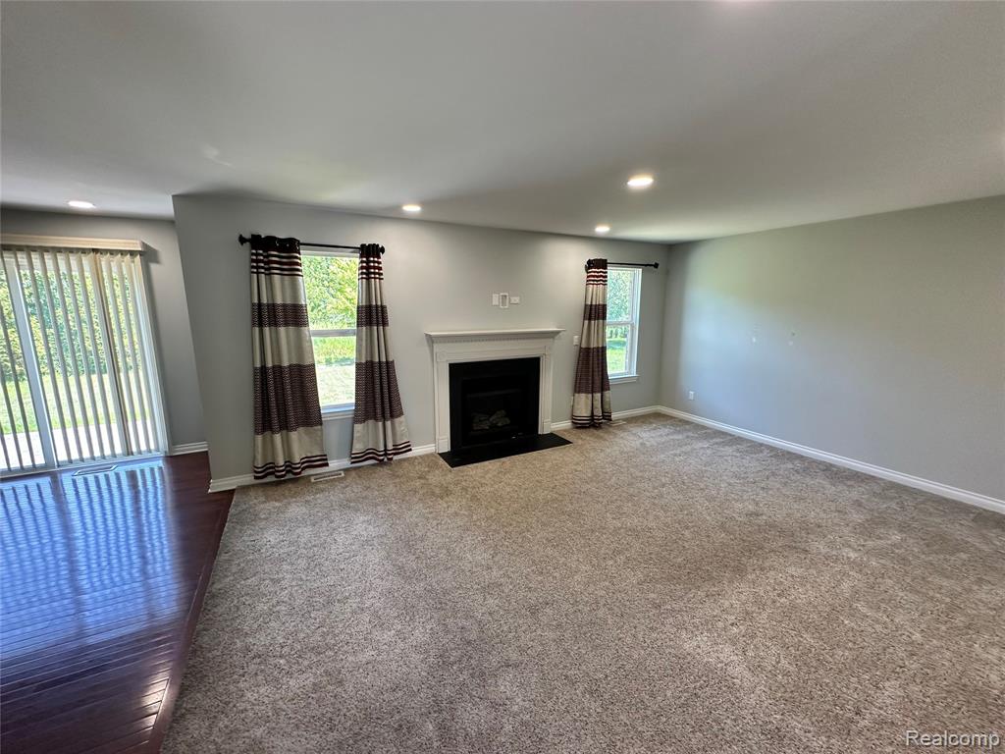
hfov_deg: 102.1
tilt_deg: -10.4
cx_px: 502
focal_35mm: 14
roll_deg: -0.6
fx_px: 406
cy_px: 377
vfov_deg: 85.7
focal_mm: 2.22
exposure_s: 1/99
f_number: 2.2
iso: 125
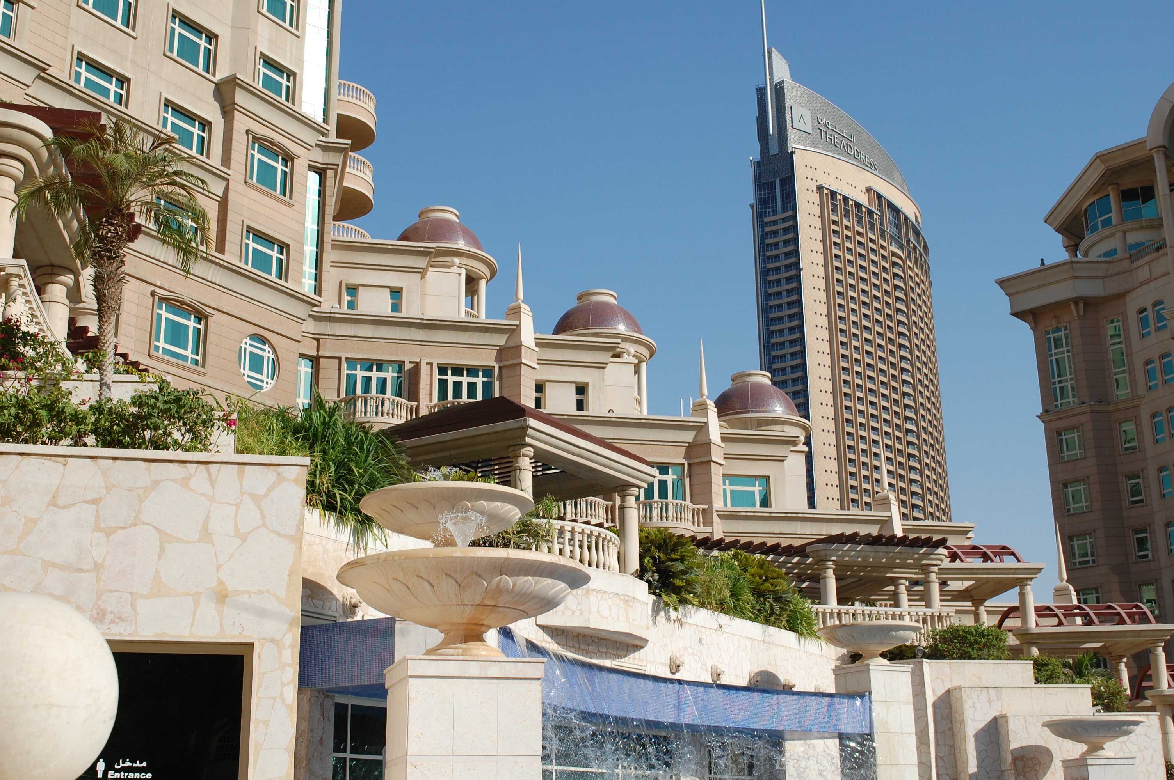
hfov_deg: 43.6
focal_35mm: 45
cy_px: 390
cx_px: 587
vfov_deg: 29.8
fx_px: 1466
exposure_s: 1/400
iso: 200
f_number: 10
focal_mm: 30
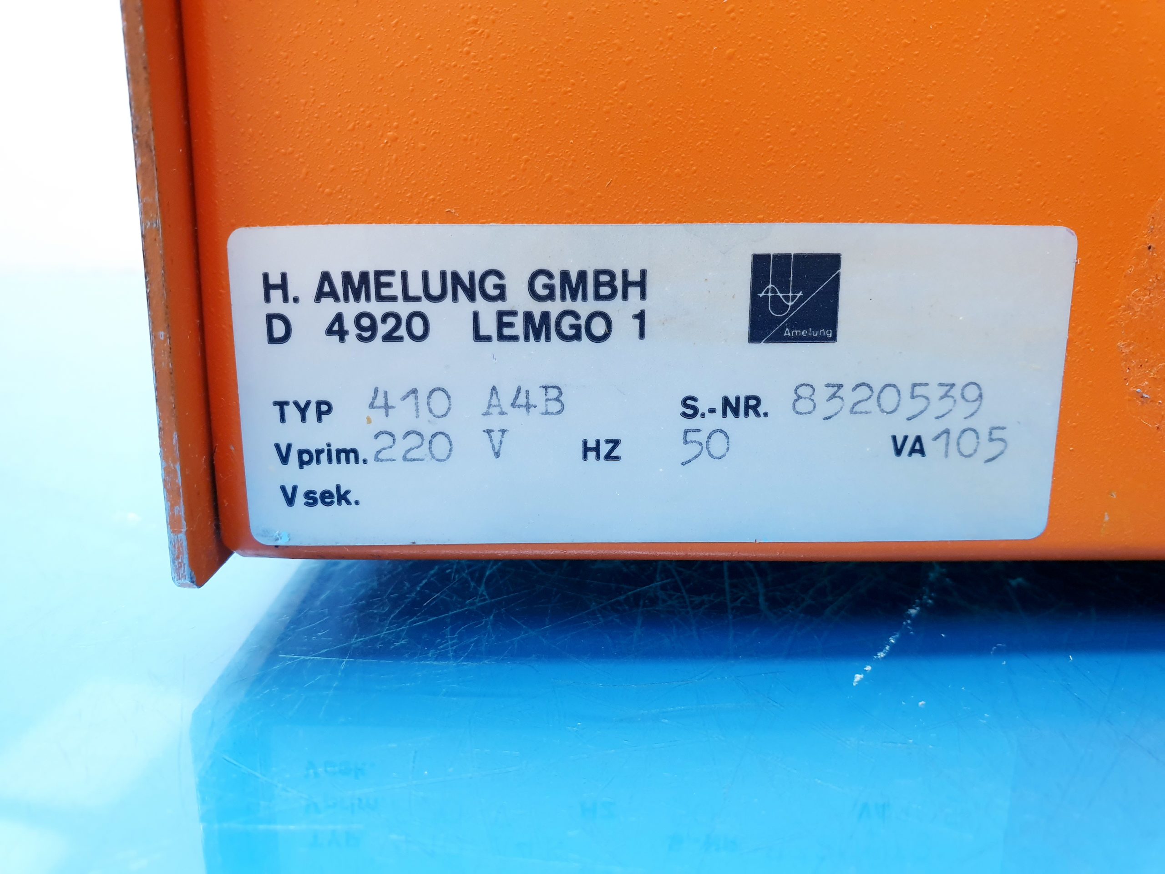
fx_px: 875
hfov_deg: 67.3
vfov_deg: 53.1
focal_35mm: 26
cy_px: 437
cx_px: 582
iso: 250
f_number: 2.4
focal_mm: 4.3
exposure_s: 1/50
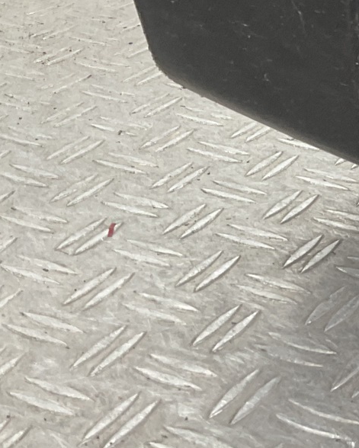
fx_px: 1287
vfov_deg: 19.6
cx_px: 633
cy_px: 118
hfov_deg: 14.2
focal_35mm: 97
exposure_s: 1/100
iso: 32
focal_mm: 3
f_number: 1.8
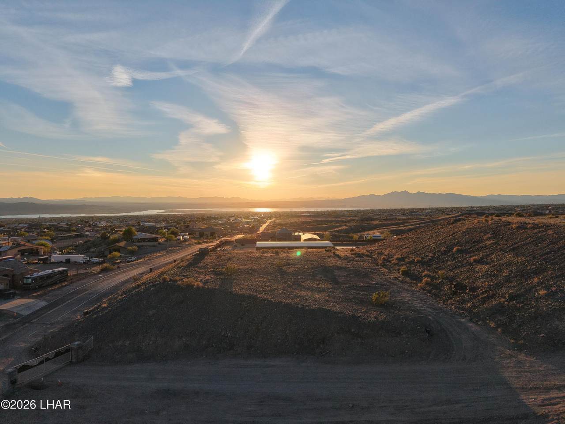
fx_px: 392
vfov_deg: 56.8
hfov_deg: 71.6
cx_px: 282
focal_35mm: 24
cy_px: 212
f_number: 1.8
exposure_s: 1/8000
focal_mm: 8.67
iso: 450
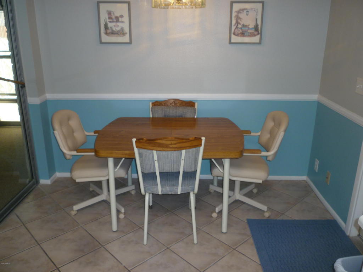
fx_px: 304
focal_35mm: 29
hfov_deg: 61.7
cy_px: 136
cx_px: 182
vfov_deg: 48.2
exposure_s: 1/30
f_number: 3.3
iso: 100
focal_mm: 5.2
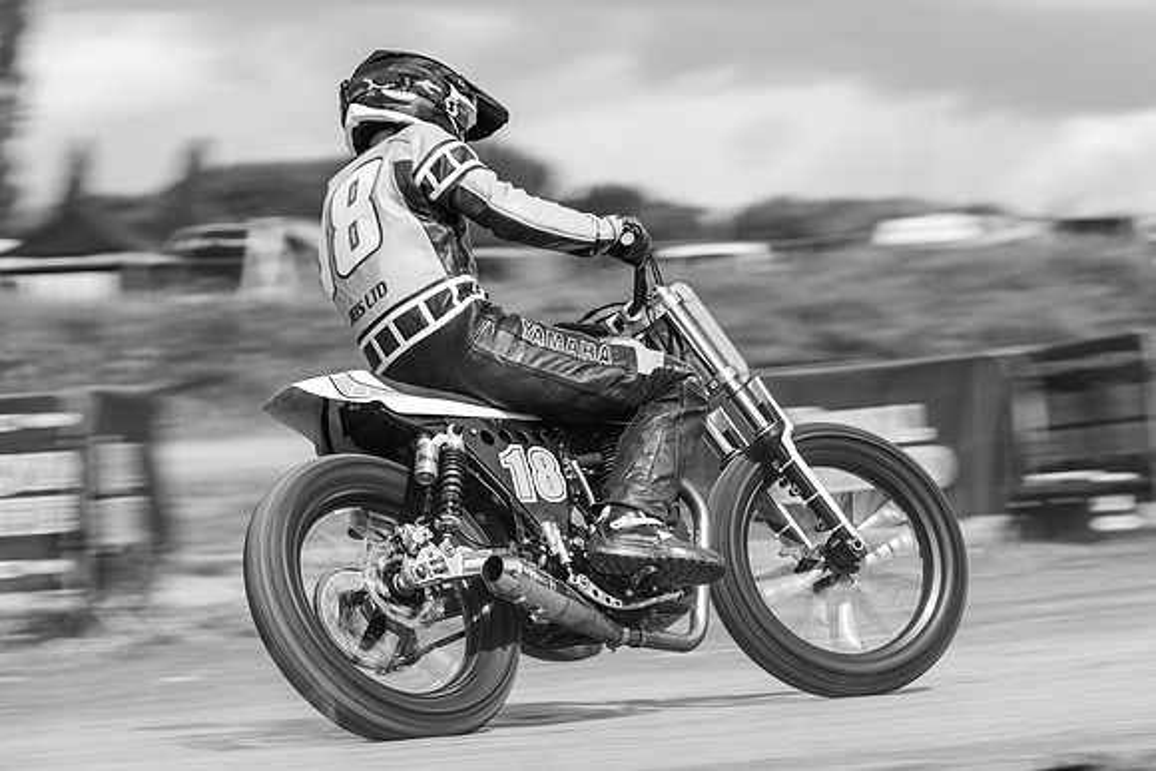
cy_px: 358
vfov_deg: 7.6
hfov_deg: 11.4
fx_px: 5810
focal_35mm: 181
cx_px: 610
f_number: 8
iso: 80
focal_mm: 155
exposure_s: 1/160
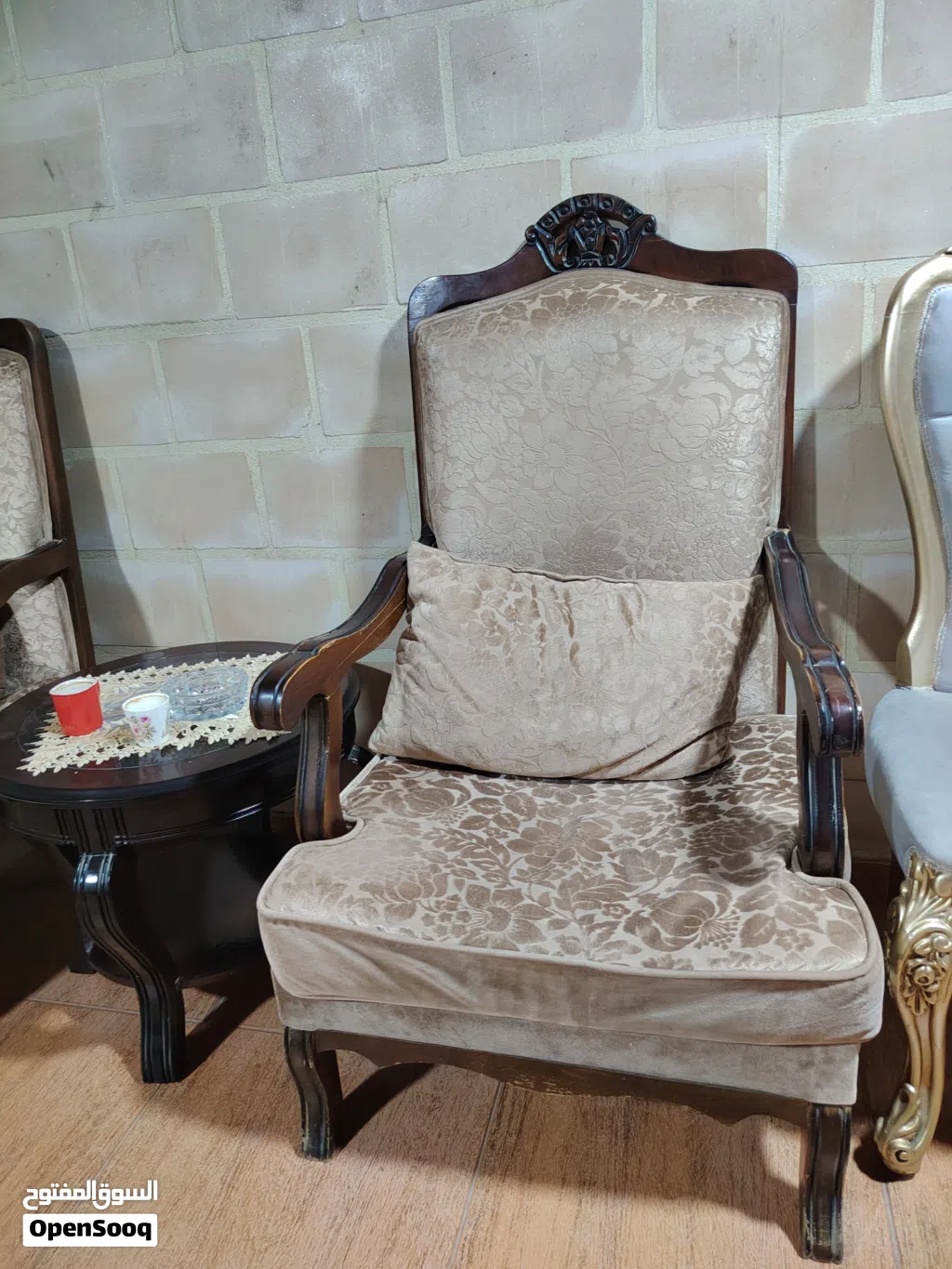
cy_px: 634
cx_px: 476
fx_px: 880
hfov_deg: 56.8
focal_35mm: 24
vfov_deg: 71.6
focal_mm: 5.25
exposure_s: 1/25
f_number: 1.75
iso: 1772
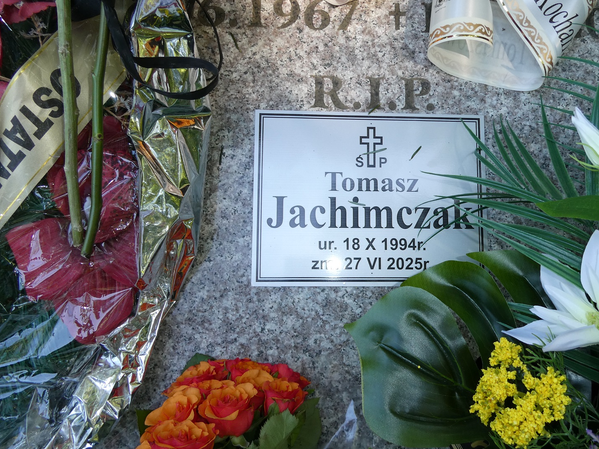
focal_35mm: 30
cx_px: 337
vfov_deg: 46.8
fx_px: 519
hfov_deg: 59.8
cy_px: 208
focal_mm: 4.3
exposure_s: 1/60
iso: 100
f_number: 3.3
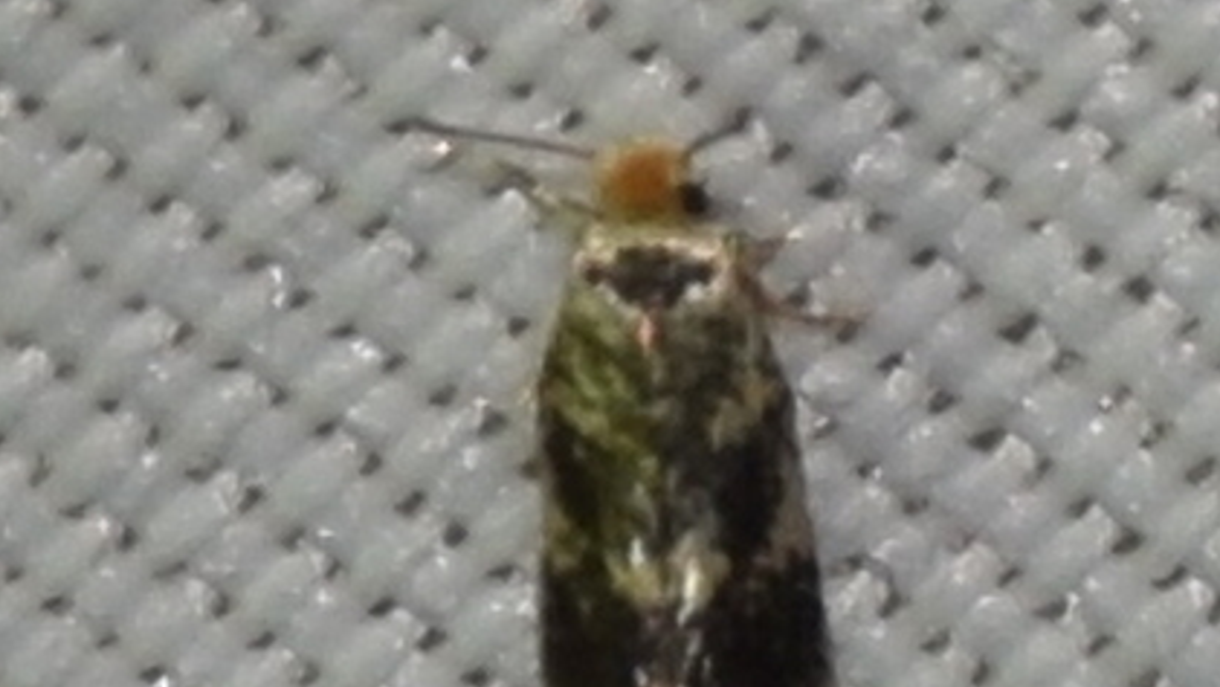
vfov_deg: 3.6
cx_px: 591
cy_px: 391
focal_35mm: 342
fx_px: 11072
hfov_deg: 6.3
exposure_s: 1/160
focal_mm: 95
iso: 125
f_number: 10
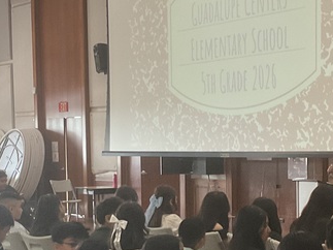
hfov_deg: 21.2
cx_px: 228
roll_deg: +0.7
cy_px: 231
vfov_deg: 15.8
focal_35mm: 92
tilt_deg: -5.5
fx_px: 885
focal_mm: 3
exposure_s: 1/60
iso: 250
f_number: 1.8
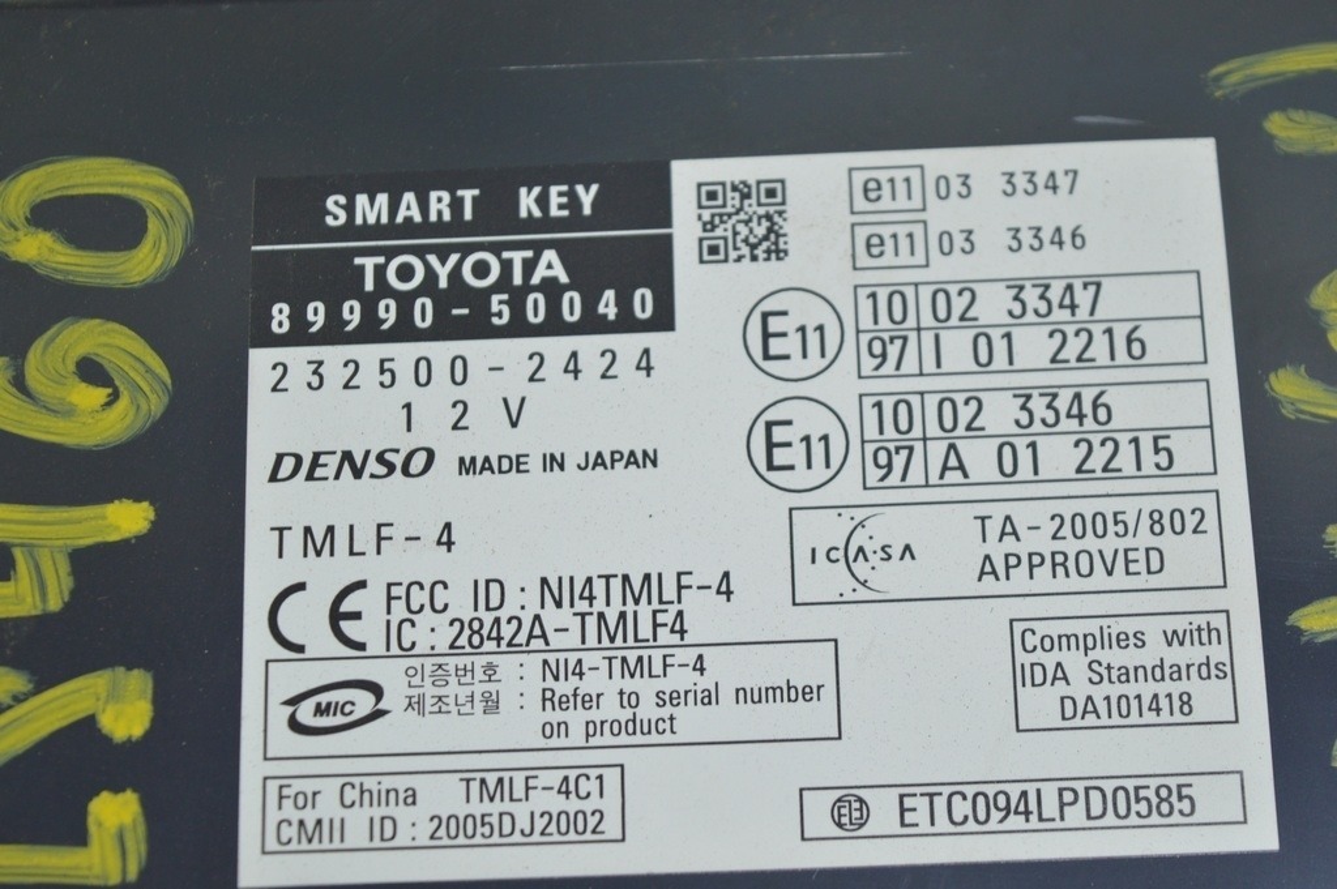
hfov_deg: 24.6
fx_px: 3061
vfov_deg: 16.5
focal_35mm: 82
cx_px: 668
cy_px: 444
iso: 400
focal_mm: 55
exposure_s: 1/50
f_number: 5.6
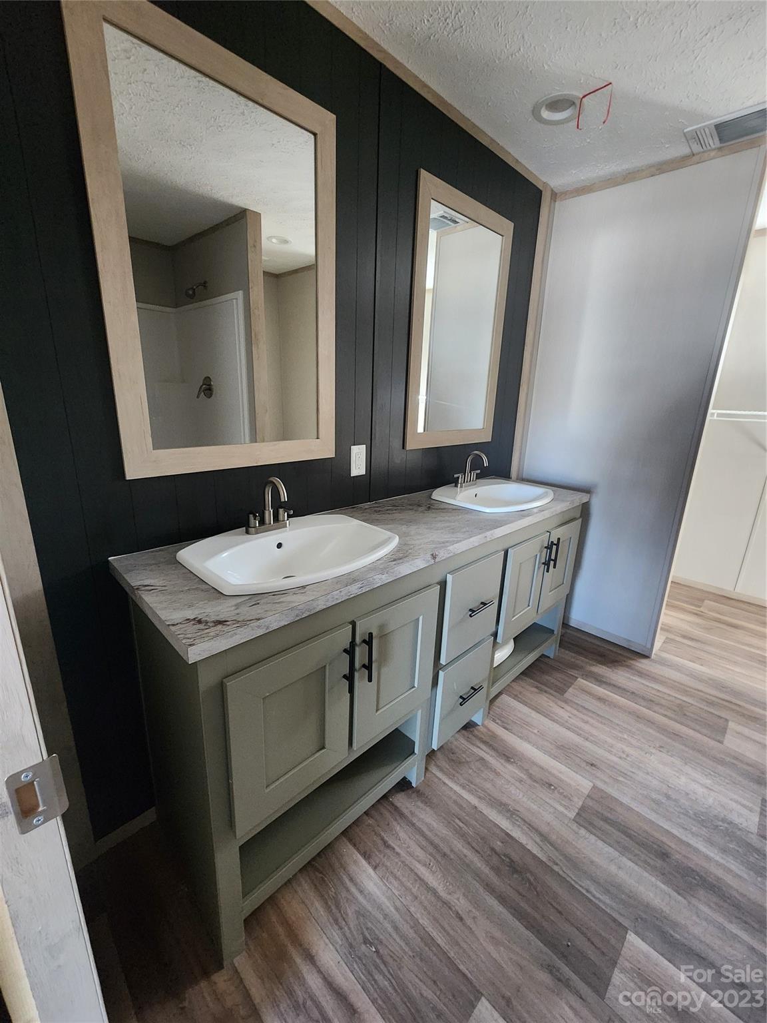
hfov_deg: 89.9
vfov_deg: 106.2
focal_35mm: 13
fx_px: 384
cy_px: 512
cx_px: 384
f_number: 2.2
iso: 800
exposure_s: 1/24
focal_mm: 2.2
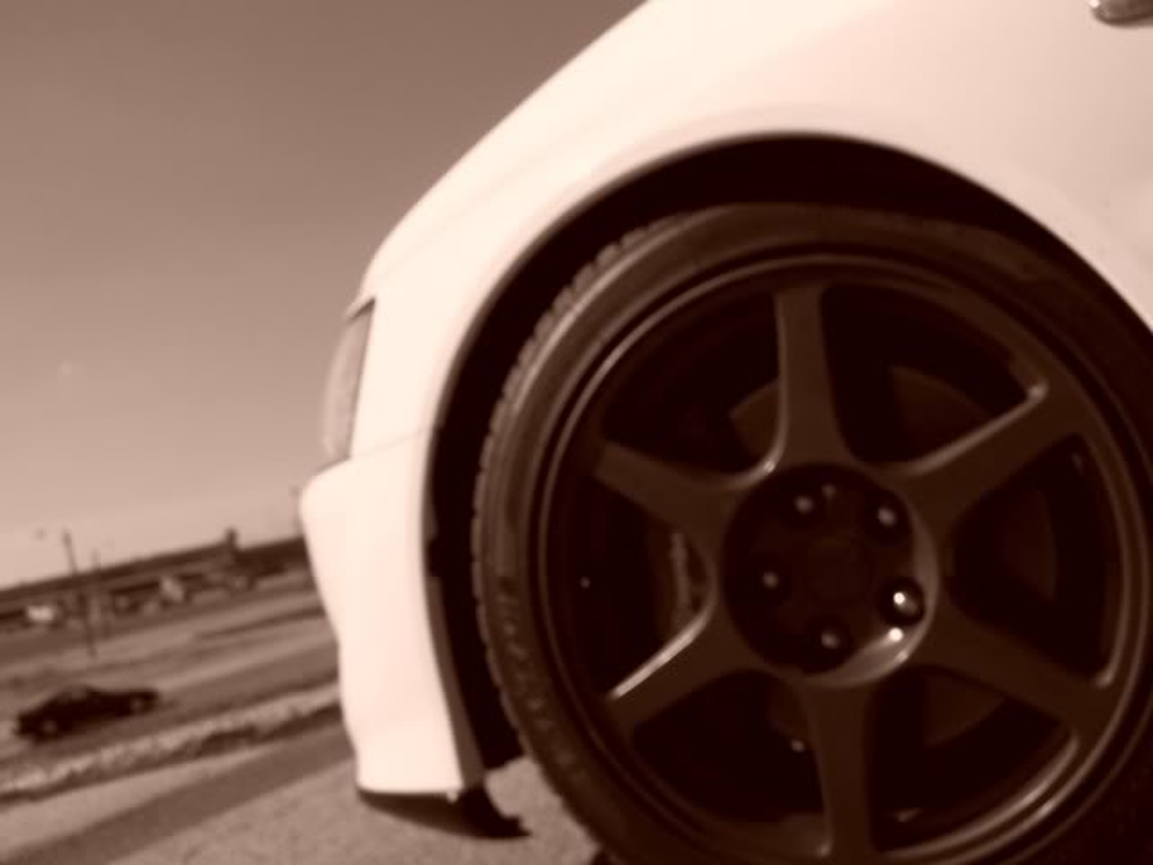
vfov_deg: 28.6
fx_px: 1699
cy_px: 432
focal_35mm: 51
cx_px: 576
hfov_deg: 37.5
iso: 64
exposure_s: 1/800
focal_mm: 8.5
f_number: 4
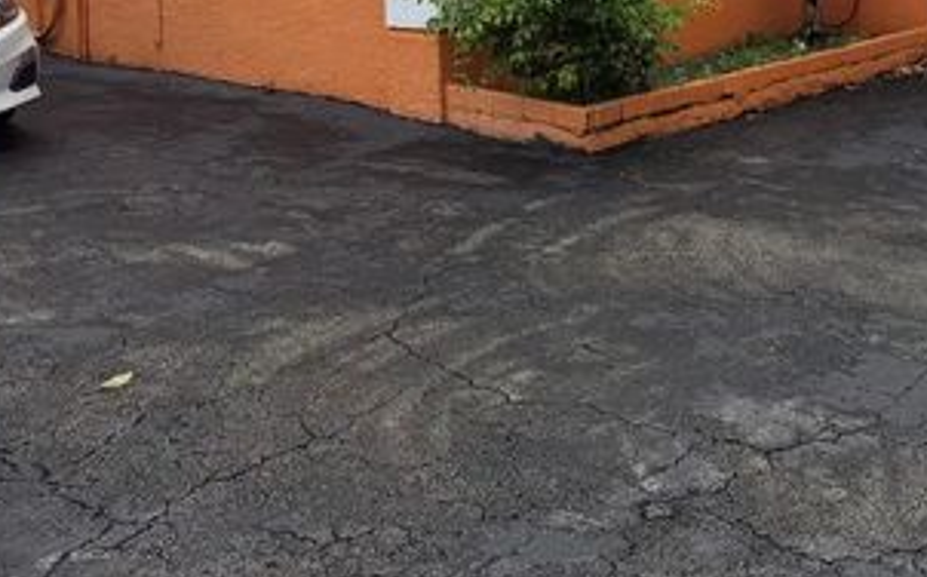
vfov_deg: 21.8
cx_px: 645
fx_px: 1363
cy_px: -153
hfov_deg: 37.0
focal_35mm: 54
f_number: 1.78
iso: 80
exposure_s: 1/4167
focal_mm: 6.76
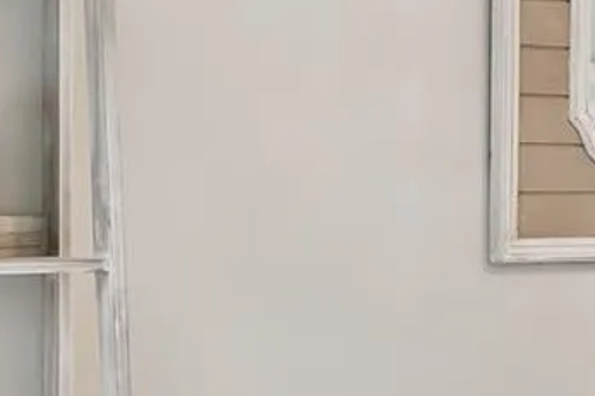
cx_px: 1109
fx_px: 2169
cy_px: 183
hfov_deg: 13.7
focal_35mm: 131
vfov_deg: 10.4
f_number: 8
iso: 400
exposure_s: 1/25
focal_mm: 28.5
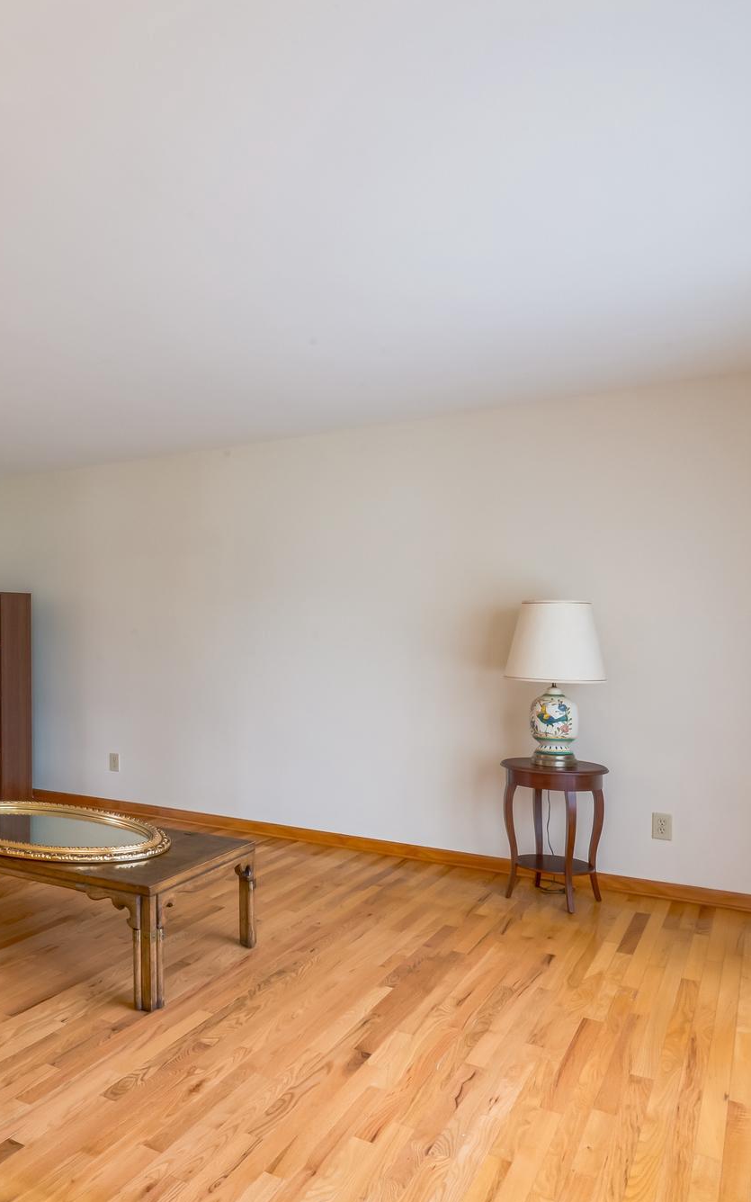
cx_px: 119
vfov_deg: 72.5
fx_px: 819
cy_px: 611
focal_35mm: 25
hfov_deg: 45.9
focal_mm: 16
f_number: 16
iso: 250
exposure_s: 2.5
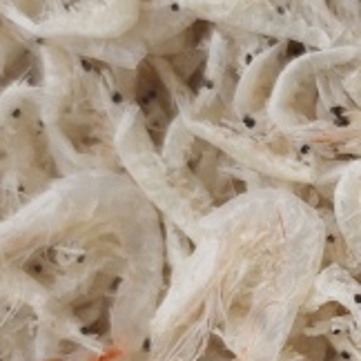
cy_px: 360
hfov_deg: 12.7
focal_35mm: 134
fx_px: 1581
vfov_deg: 12.9
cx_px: 432
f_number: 1.6
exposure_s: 1/586
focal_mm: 6.55
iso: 50
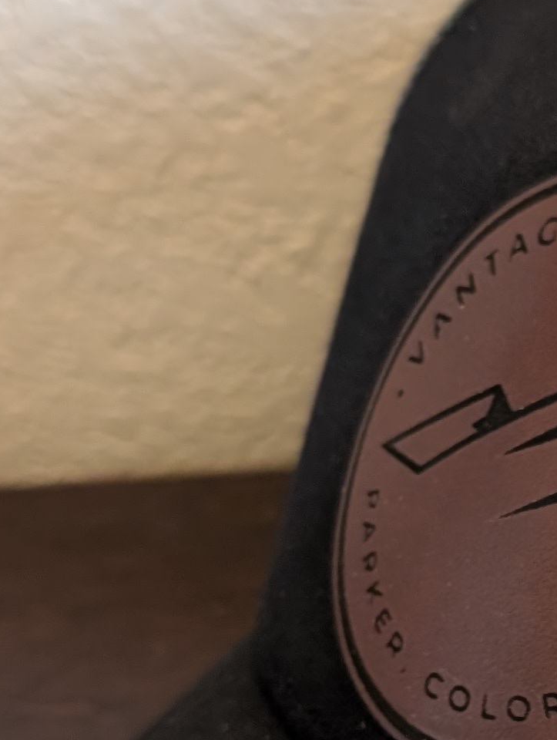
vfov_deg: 18.9
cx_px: 831
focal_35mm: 102
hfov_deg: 13.7
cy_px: 660
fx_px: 2183
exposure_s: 1/26.5
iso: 588
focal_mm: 6.9
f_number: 1.68
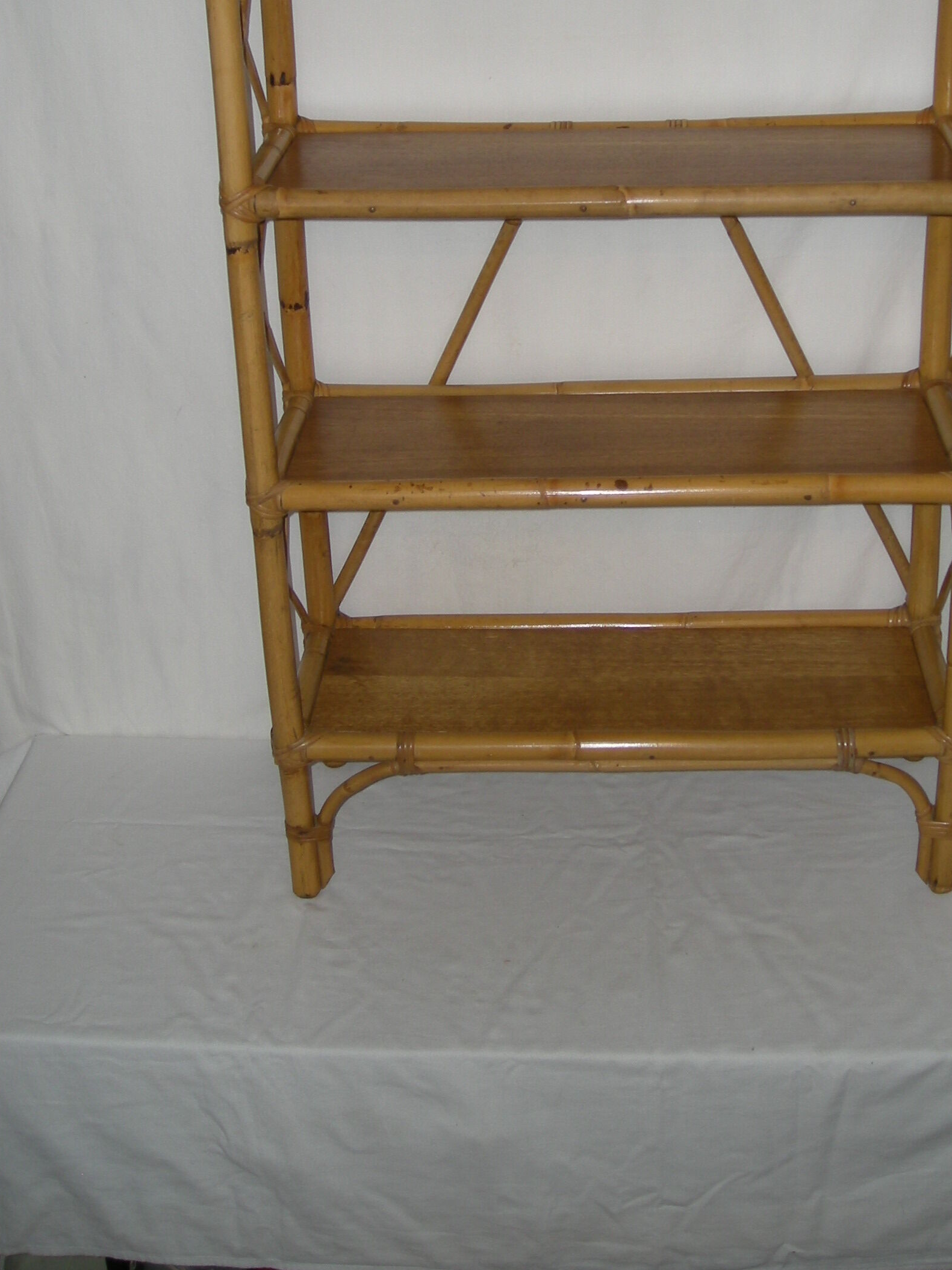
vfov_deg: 36.9
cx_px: 555
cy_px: 386
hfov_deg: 28.5
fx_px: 1870
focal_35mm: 51
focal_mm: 5.7
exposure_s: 1/42.3
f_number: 2.8
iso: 50
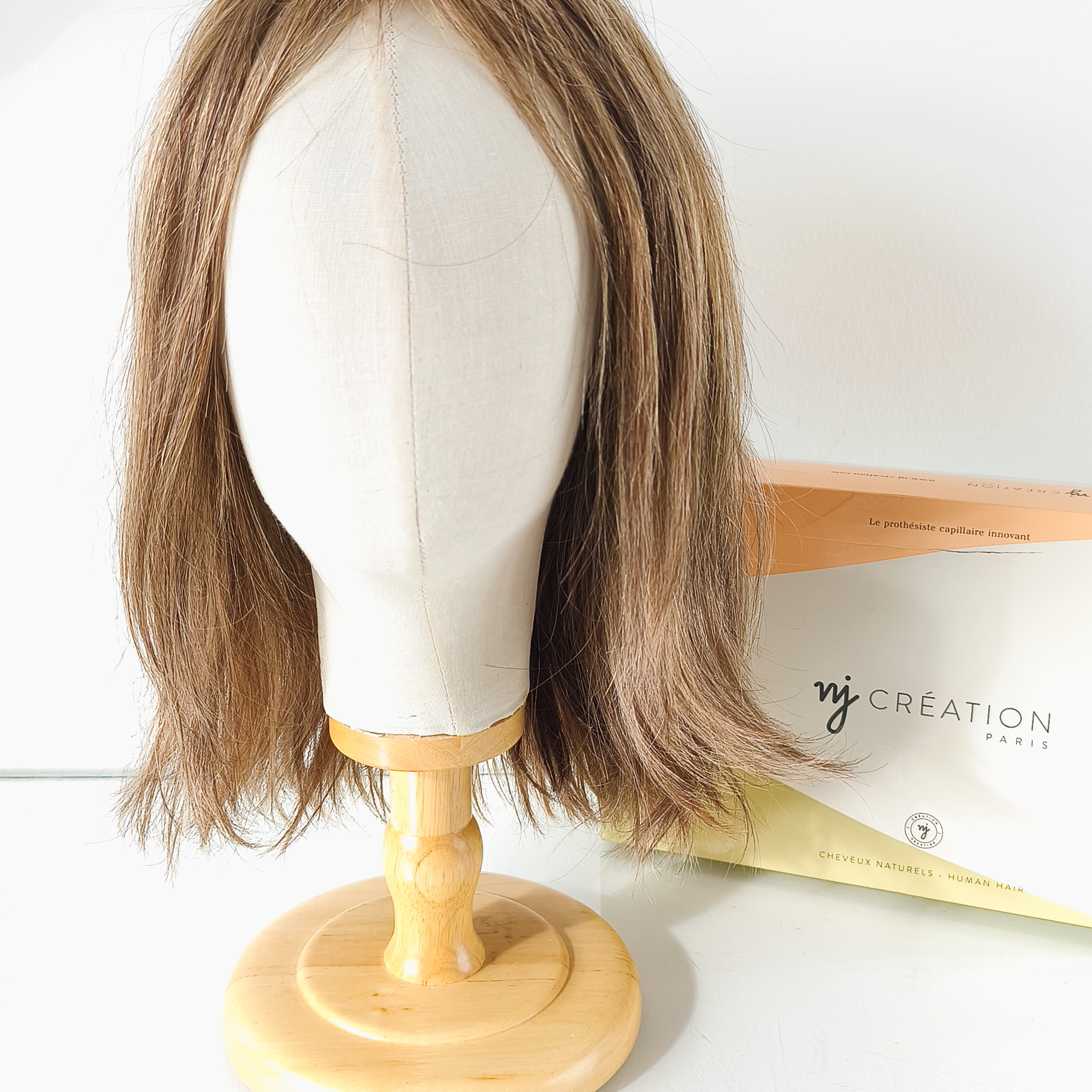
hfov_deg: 43.9
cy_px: 497
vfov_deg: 43.8
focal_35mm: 38
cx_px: 543
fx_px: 1356
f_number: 1.65
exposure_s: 1/100
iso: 50
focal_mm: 6.14
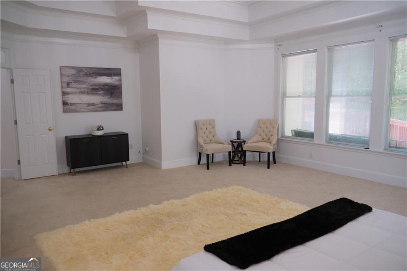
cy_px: 136
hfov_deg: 67.4
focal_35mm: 27
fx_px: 305
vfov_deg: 47.9
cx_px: 204
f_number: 4
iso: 640
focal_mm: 18
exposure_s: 1/56
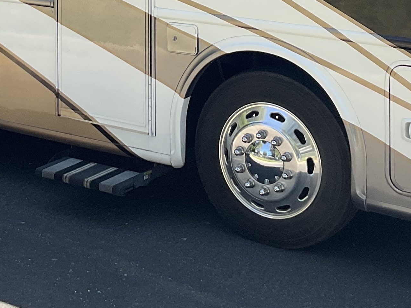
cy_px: -120
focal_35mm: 91
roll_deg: -1.6
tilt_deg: -0.9
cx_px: 111
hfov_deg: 21.4
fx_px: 1081
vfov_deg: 15.3
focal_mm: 3
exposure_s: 1/781
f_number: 1.8
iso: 16
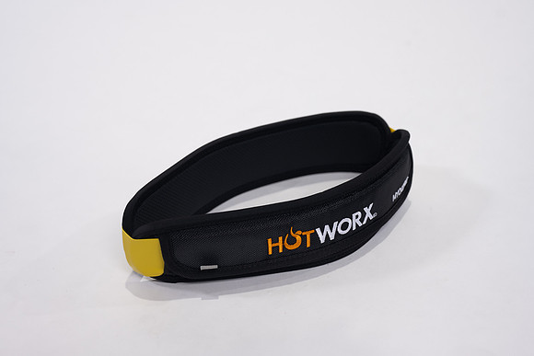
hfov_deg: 39.6
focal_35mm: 50
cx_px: 267
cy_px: 178
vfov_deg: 27.0
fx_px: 742
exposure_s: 1/125
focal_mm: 50
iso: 200
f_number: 4
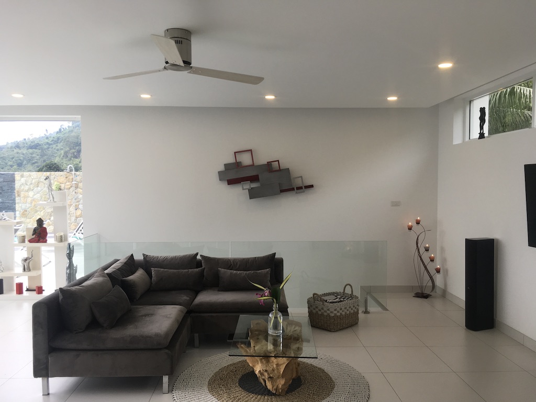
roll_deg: +0.5
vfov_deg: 48.2
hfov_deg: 61.7
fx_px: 449
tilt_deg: -2.8
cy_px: 201
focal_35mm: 29
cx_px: 268
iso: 32
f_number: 2.2
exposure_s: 1/100
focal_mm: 4.15
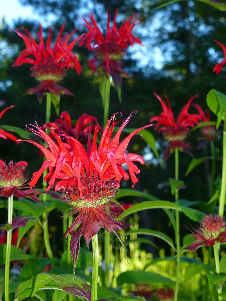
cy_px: 150
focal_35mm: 89
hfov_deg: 16.6
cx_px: 113
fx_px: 775
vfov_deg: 22.0
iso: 100
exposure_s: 1/60
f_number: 4.9
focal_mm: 16
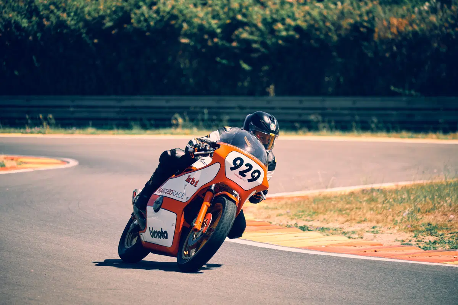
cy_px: 152
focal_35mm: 300
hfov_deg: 6.9
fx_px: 3816
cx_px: 229
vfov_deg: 4.6
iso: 250
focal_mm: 200
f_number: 4.8
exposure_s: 1/1000
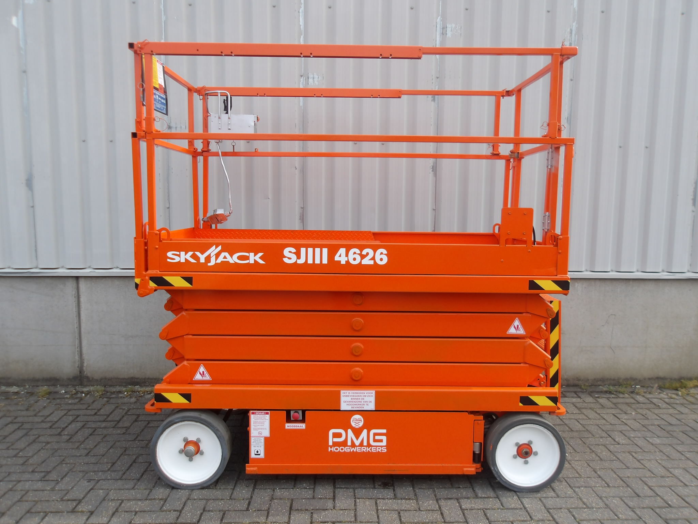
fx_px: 544
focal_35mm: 27
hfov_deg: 65.3
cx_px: 349
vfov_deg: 51.4
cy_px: 262
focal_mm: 4.9
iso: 100
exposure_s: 1/554
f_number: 3
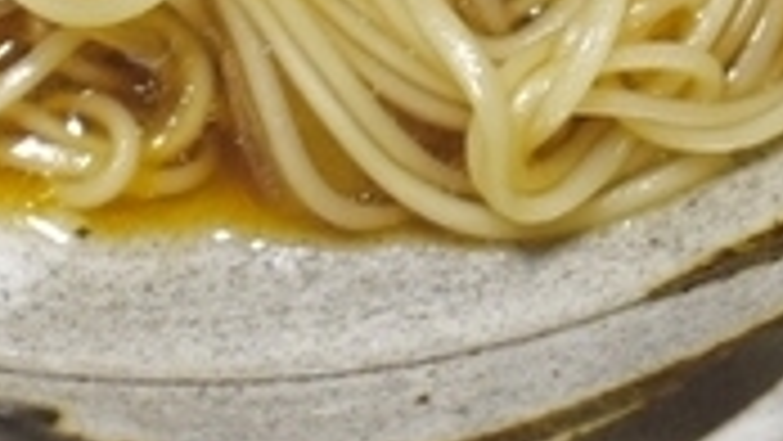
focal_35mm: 253
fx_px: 5254
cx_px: 171
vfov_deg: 4.6
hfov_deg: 8.5
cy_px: -927
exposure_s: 1/60
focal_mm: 35
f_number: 4
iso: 450
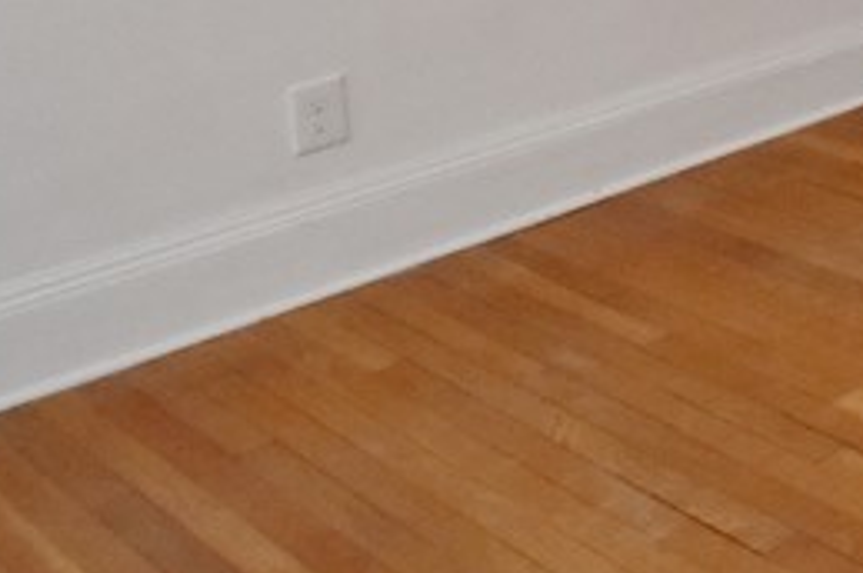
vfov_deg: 17.5
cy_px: -450
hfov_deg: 18.6
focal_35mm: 63
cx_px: 1763
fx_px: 1508
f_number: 9
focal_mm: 10
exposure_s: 1/60
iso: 2200
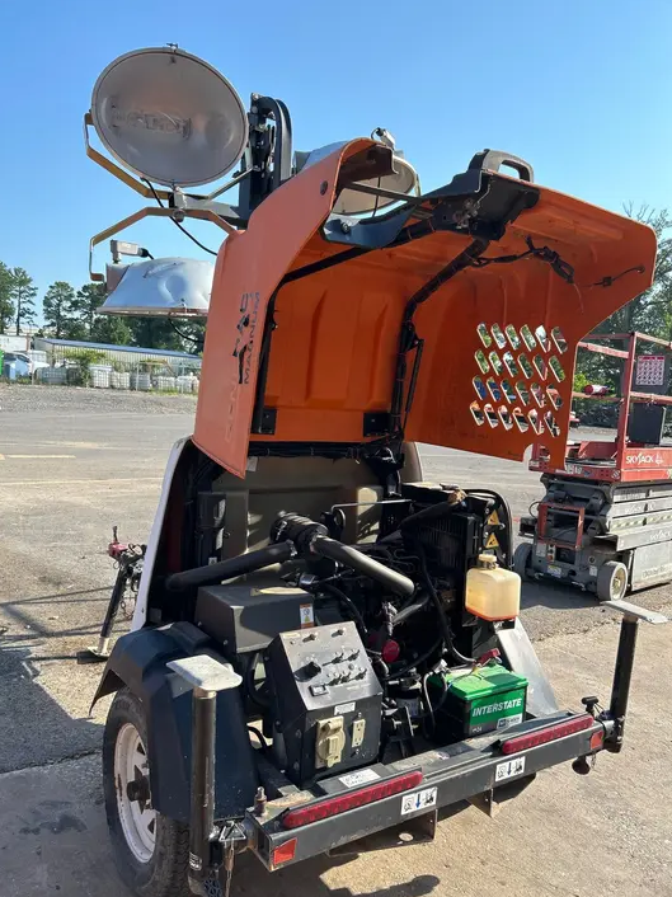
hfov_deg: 51.3
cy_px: 462
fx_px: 699
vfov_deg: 65.3
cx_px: 324
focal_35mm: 27
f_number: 1.5
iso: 50
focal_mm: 5.7
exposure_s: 1/1669
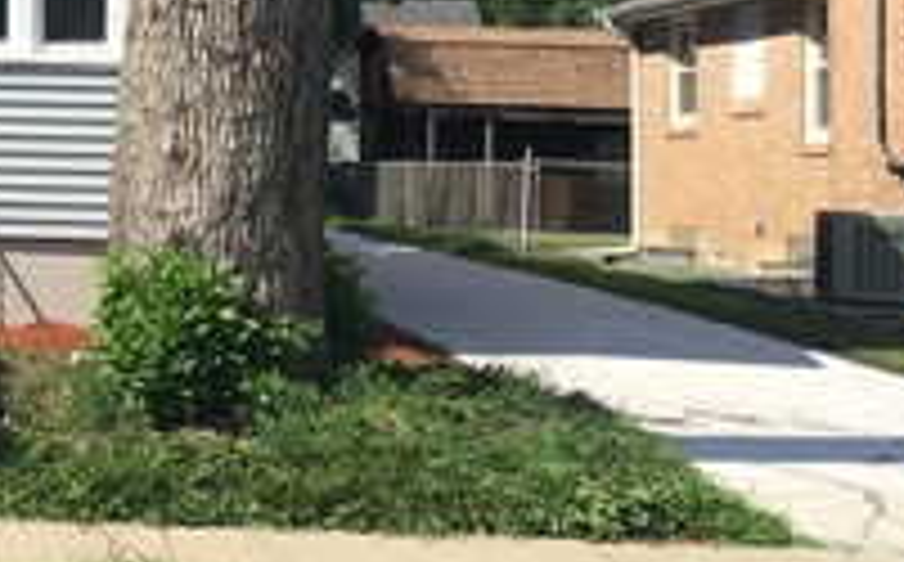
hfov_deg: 19.9
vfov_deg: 13.2
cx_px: -180
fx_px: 2411
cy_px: 36
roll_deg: -2.3
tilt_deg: +3.4
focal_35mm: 98
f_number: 2.2
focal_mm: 4.15
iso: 25
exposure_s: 1/1399
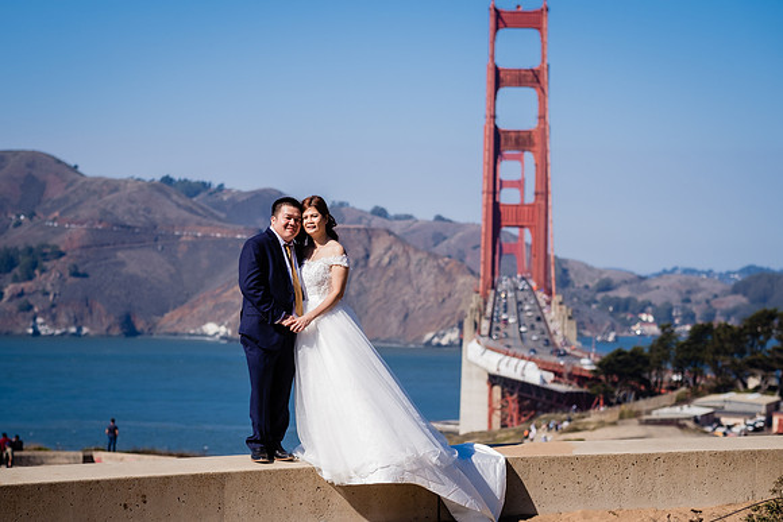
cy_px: 253
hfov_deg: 21.6
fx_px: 2048
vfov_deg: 14.5
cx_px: 354
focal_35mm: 94
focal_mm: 56
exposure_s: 1/5000
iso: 160
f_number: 2.5
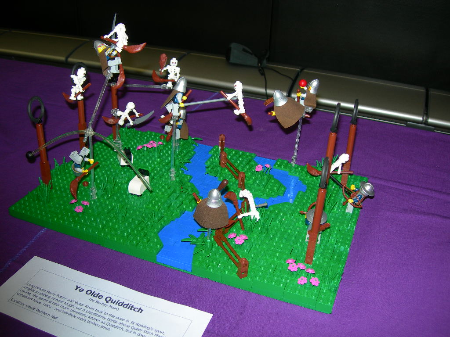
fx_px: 494
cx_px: 225
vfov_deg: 37.7
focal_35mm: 38
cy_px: 168
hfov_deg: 49.0
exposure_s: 1/60.1
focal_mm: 7.8
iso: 50
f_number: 2.8
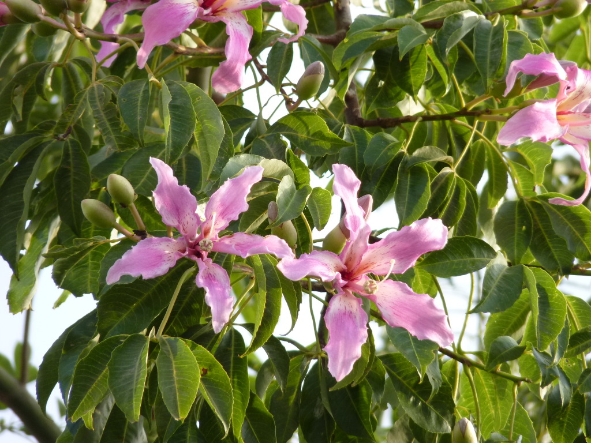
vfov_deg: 3.5
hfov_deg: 4.7
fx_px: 7154
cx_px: 296
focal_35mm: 419
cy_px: 222
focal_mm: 74.4
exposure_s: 1/320
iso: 160
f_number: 3.8
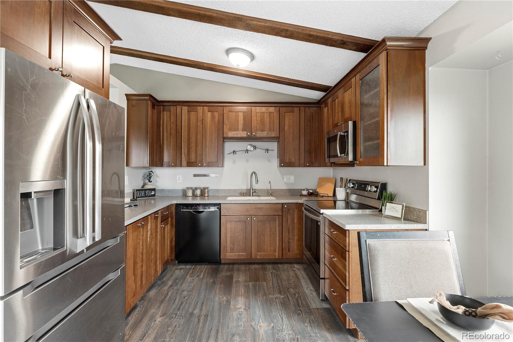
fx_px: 239
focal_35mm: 17
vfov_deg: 71.1
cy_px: 171
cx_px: 256
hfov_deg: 94.0
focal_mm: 11.2
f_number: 7.1
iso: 320
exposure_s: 1/1.67
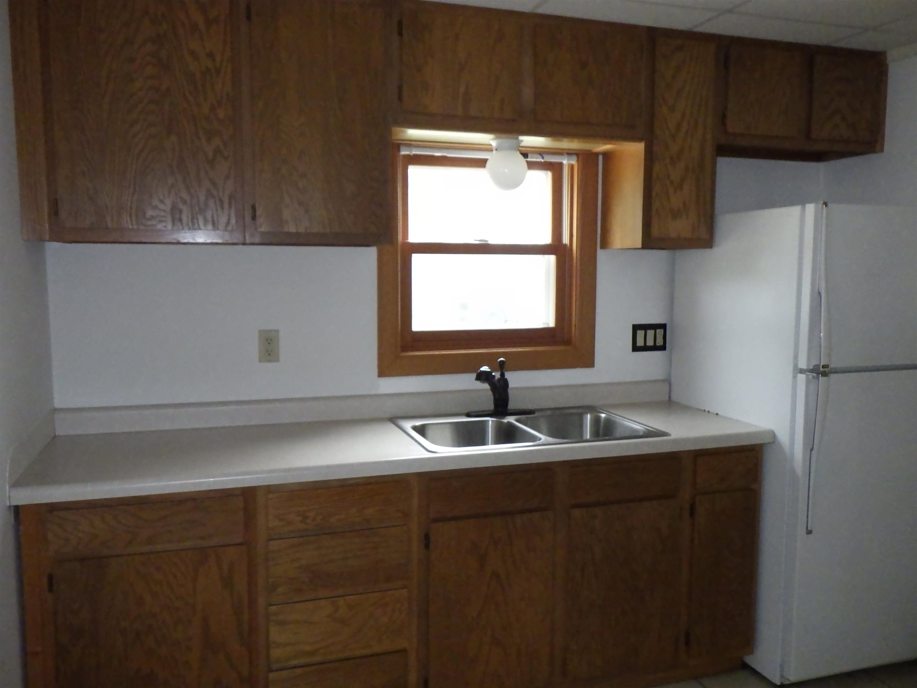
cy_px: 344
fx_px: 742
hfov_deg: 63.4
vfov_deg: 49.7
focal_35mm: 28
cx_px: 458
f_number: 3.5
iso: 1250
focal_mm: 5
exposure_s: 1/40
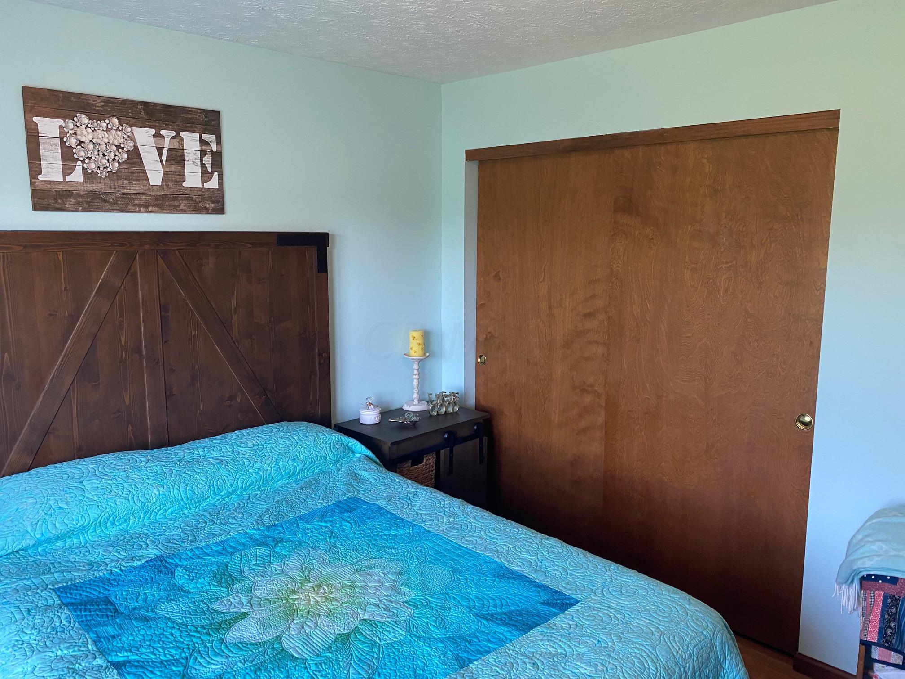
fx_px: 680
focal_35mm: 26
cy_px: 340
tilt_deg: -9.2
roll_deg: -0.2
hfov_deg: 67.3
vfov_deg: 53.1
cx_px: 452
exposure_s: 1/60
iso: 125
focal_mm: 4.25
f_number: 1.8
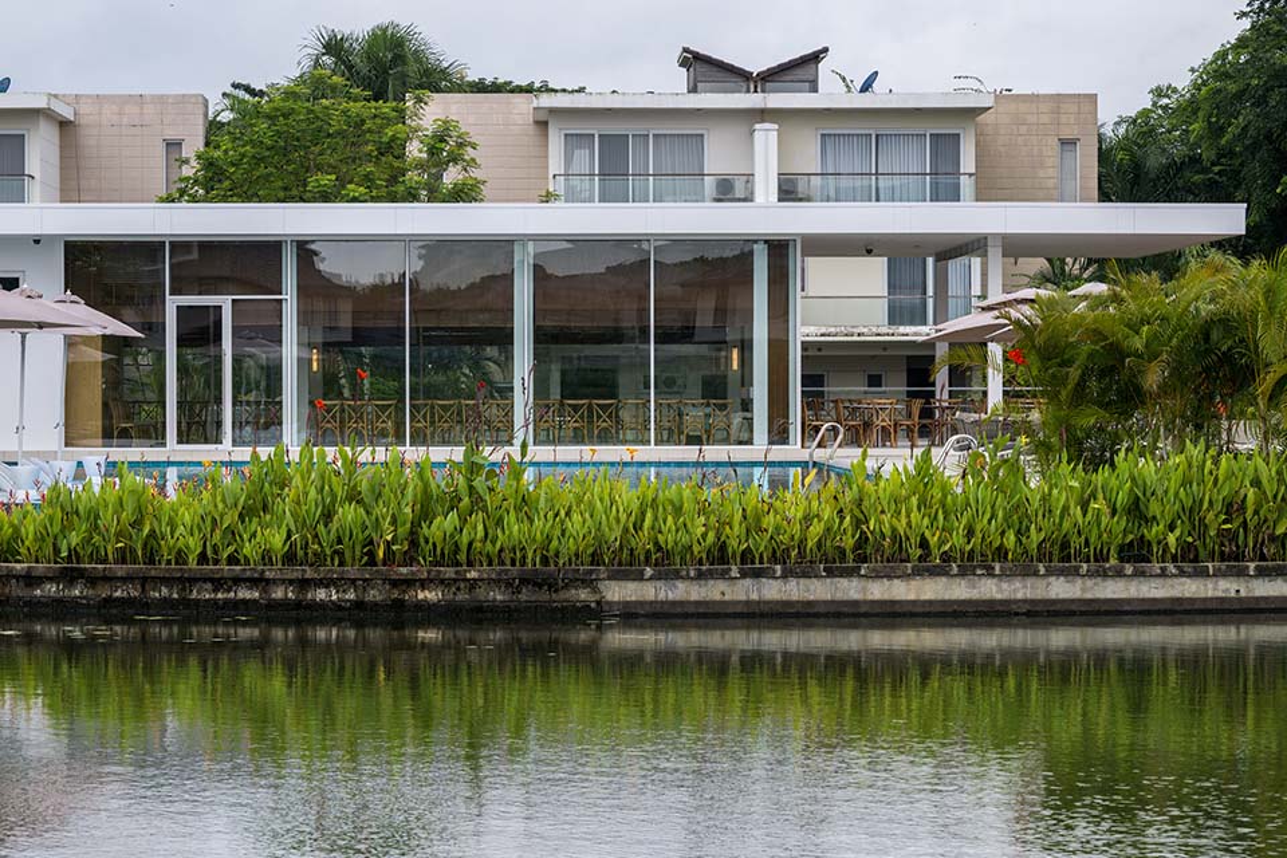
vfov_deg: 11.0
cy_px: 429
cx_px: 644
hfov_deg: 16.4
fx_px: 4468
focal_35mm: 125
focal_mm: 125
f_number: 9
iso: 450
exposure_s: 1/500
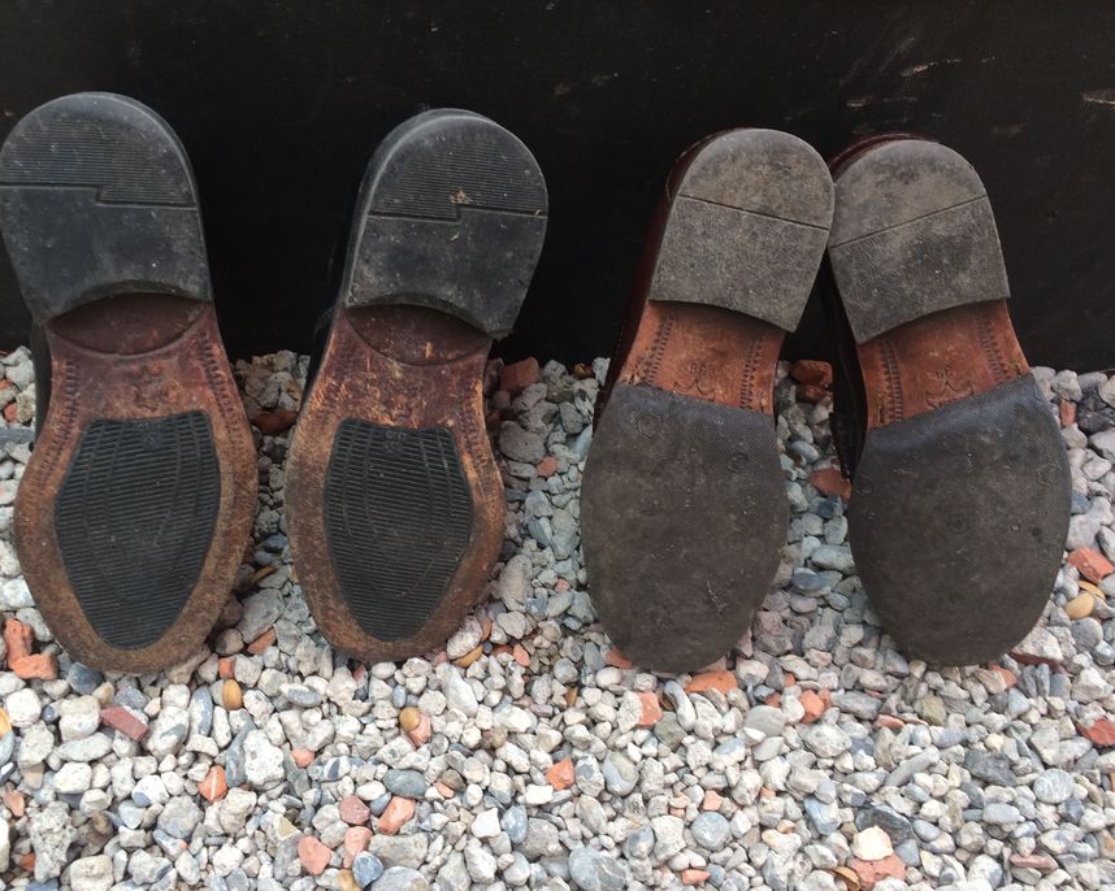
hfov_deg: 54.1
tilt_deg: -57.5
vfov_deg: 44.5
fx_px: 1089
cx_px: 493
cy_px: 442
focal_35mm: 33
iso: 32
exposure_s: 1/100
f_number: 2.2
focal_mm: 4.15
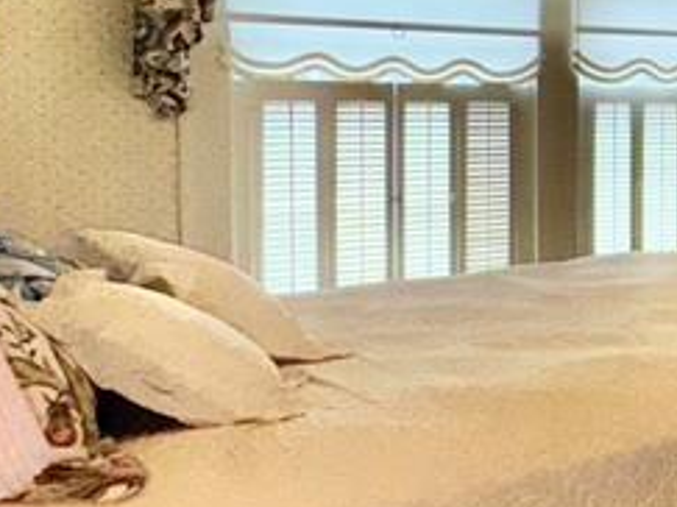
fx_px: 1153
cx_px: 1081
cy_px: 142
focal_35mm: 59
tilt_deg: -4.4
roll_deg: -1.6
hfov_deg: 23.8
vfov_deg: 24.6
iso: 50
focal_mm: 2.22
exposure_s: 1/122
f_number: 2.2
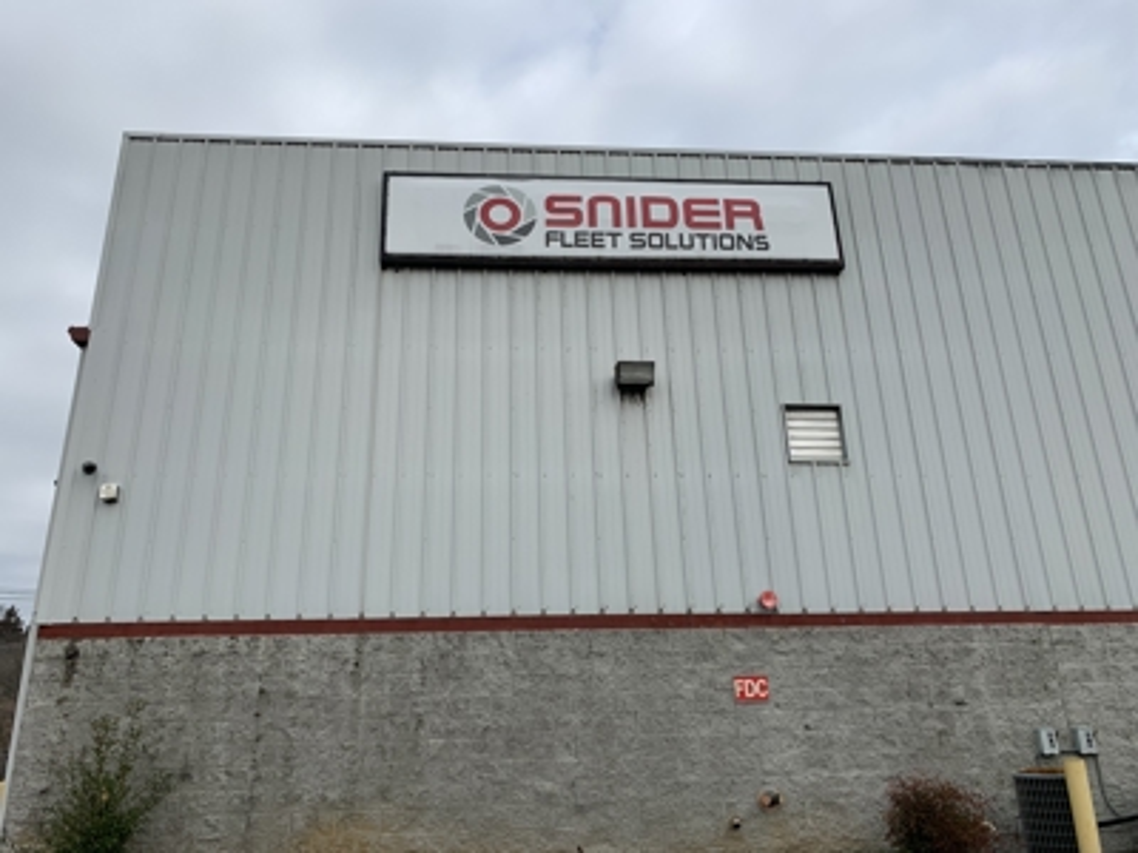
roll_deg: +3.1
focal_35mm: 26
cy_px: 426
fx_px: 855
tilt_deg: +18.9
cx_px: 569
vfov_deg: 53.1
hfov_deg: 67.3
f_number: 1.8
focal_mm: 4.25
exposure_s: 1/2755
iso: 25
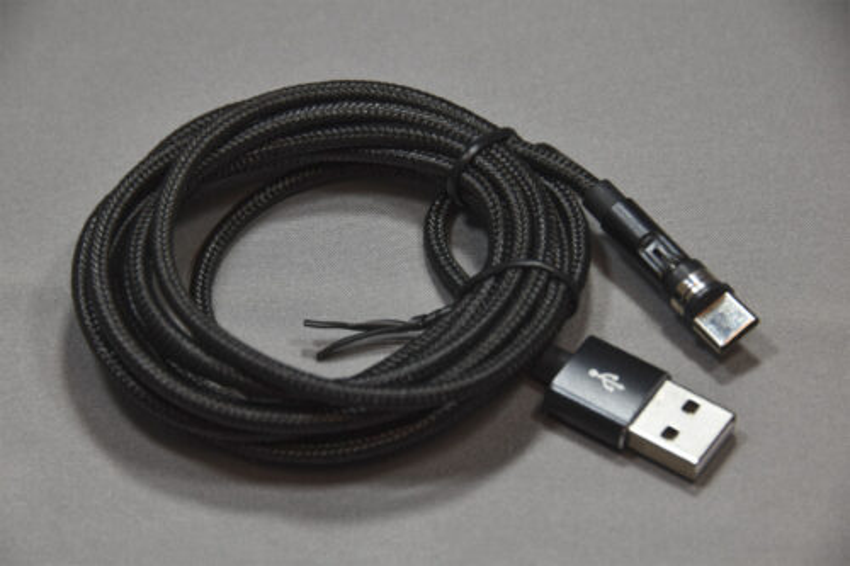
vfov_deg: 5.4
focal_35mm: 255
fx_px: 6019
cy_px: 283
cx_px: 425
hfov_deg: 8.1
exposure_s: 1/125
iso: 400
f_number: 8
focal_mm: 170
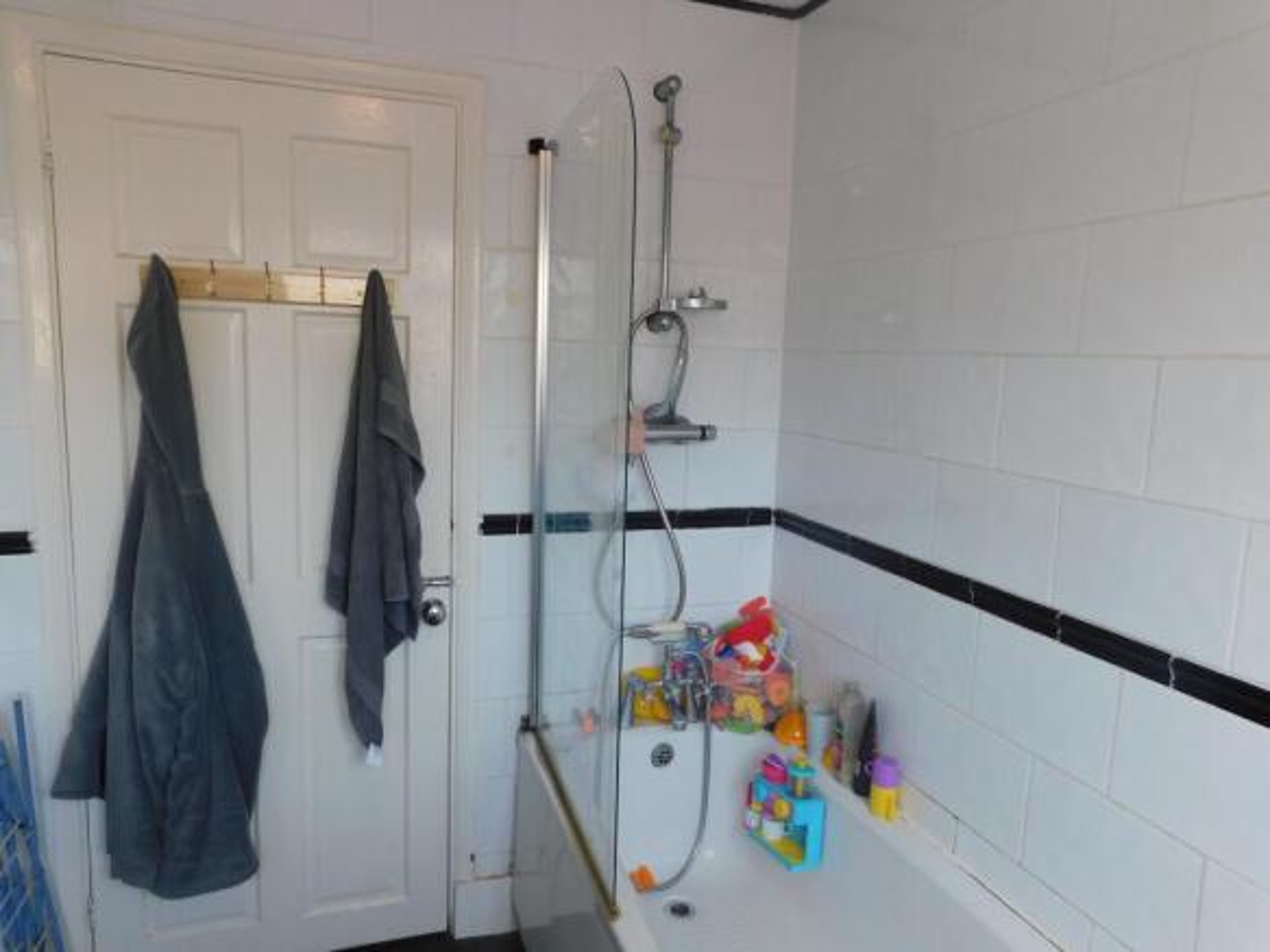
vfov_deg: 58.9
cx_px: 635
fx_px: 844
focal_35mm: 23
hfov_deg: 73.9
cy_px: 476
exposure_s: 1/30
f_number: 3
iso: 200
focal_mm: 4
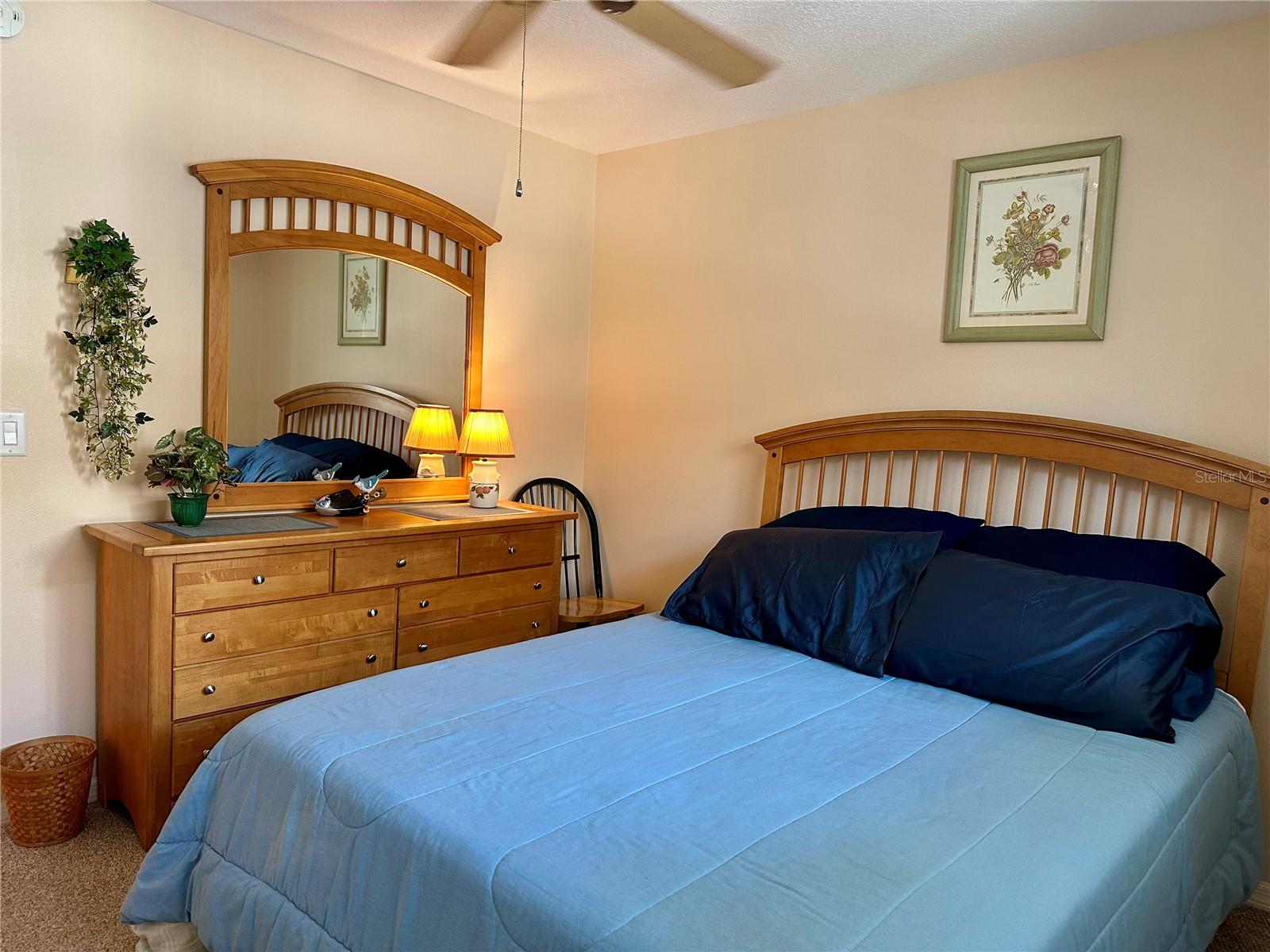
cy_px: 476
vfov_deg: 56.8
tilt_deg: -5.1
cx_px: 635
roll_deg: -3.2
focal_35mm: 24
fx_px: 881
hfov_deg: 71.6
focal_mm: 6.86
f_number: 1.78
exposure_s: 1/60
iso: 250
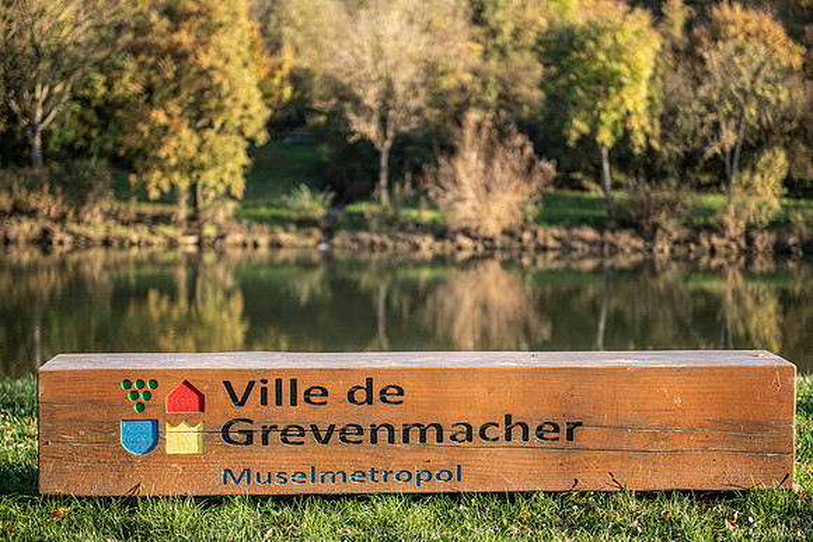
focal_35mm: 73
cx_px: 418
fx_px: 1659
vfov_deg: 18.6
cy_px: 275
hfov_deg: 27.5
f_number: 2.8
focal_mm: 70
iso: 64
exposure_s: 1/250
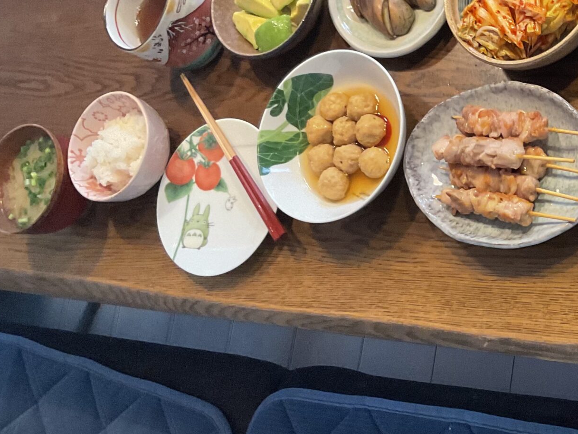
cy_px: 205
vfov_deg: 24.0
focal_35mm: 61
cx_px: 596
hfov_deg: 29.3
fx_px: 1019
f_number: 1.8
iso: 160
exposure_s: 1/50
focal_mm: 3
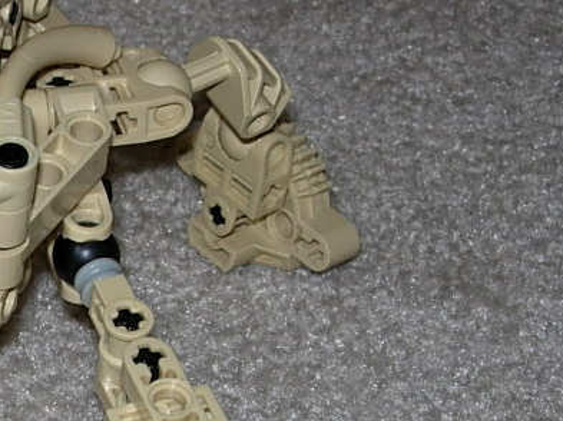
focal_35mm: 133
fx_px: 2161
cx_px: -80
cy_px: 321
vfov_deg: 11.1
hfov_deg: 14.4
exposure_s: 1/64
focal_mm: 10.6
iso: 79
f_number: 5.4
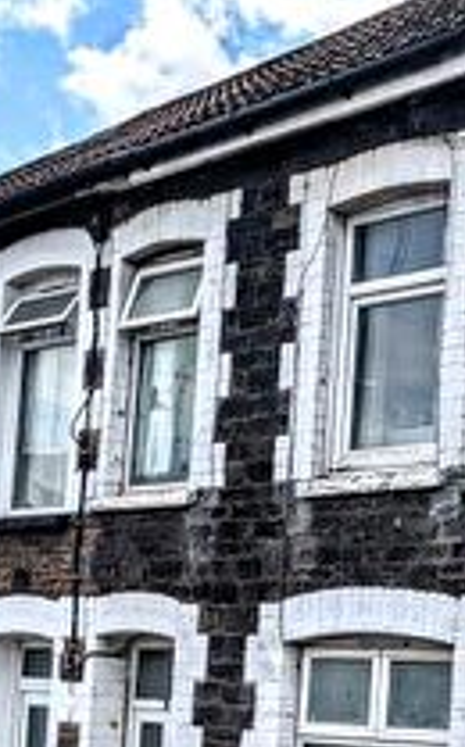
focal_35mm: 96
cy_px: 524
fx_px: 1953
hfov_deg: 12.9
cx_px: 690
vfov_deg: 21.5
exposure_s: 1/4695
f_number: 1.73
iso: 55
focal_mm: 4.38
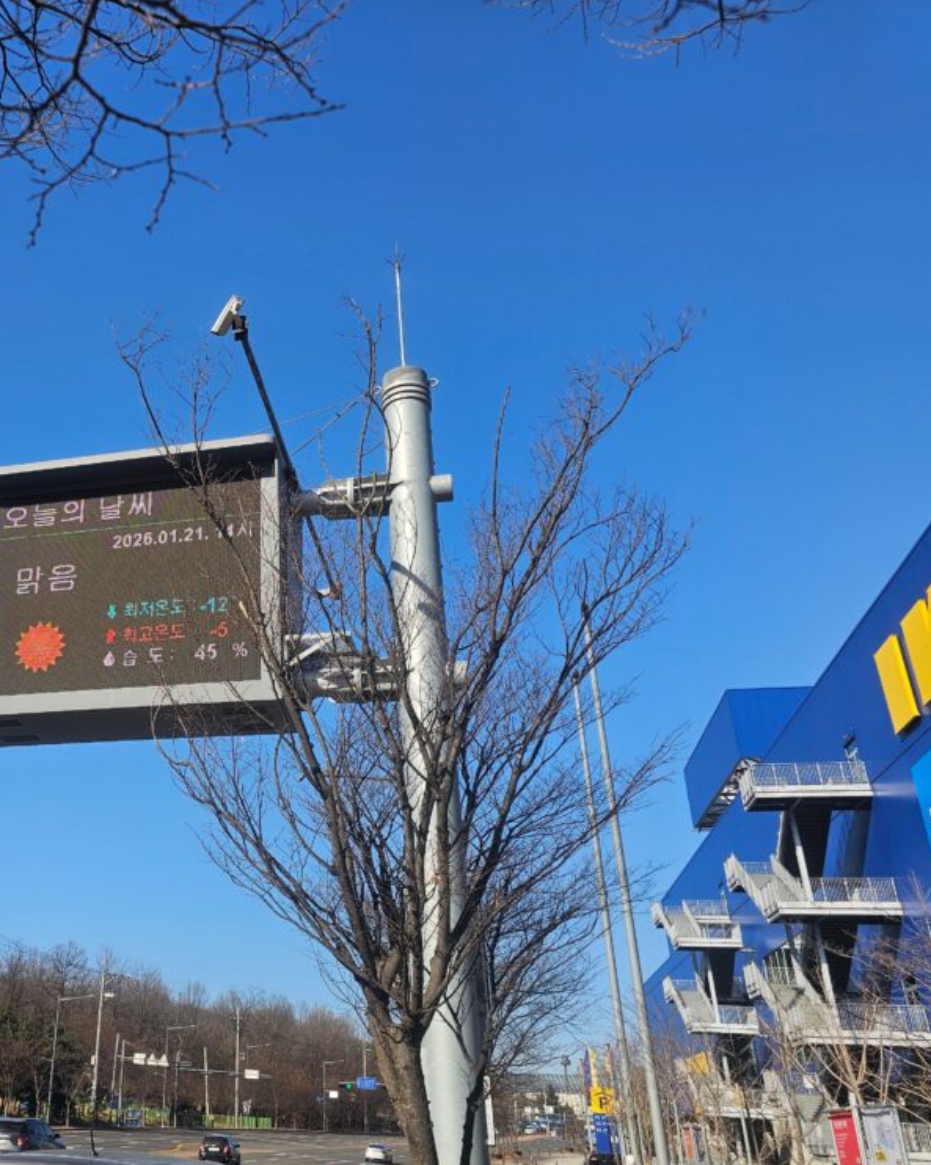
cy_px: 581
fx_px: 1068
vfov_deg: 57.2
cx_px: 143
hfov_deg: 44.0
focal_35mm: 31
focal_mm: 6.3
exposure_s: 1/784
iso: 12
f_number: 1.7
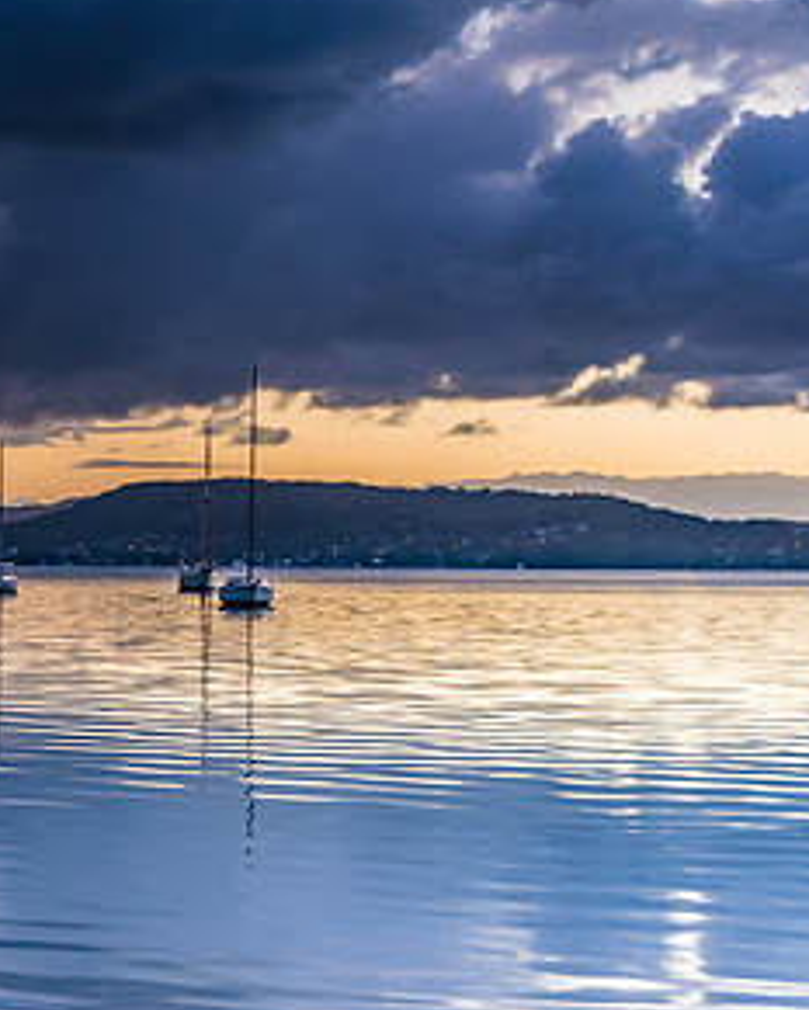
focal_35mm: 85
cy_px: 553
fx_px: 2543
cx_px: -222
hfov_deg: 17.1
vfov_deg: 22.5
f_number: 4
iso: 400
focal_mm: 25
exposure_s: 1/13
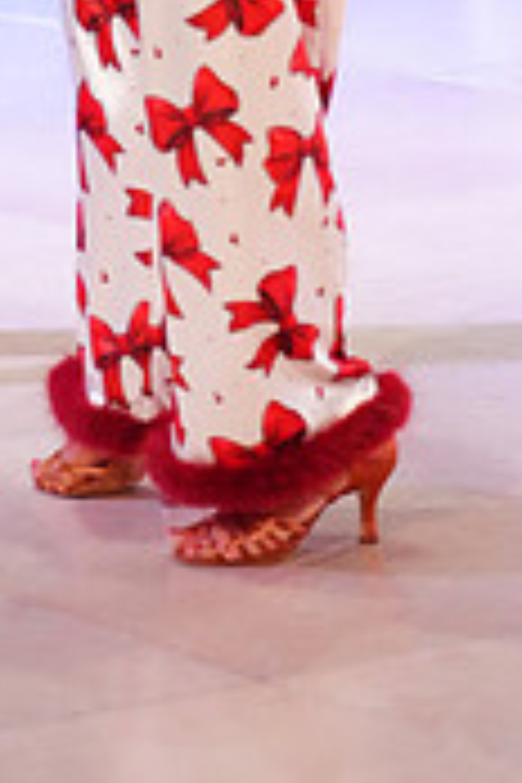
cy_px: -432
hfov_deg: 5.6
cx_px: 7
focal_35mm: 247
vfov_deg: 8.1
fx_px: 5372
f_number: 2.8
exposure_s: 1/400
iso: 5000
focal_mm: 74
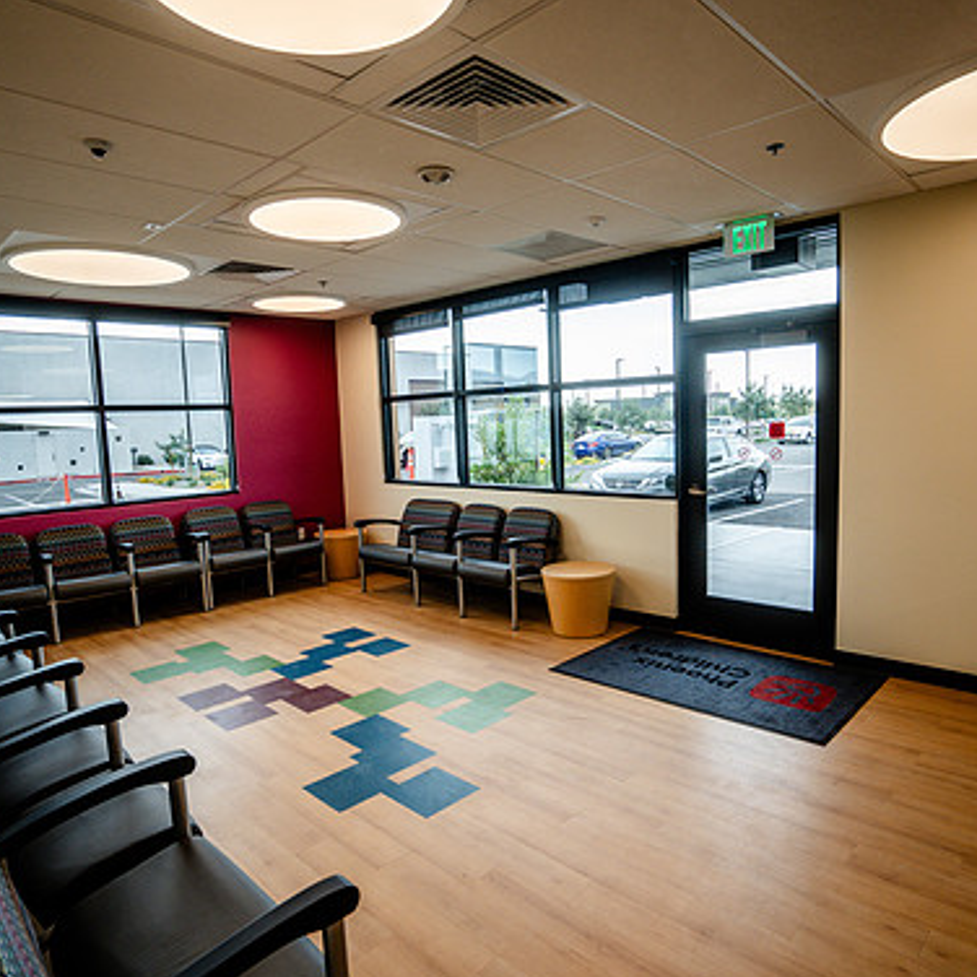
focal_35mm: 21
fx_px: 671
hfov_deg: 72.1
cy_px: 498
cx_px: 509
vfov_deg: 72.1
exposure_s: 1/160
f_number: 4
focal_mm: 16
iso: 400
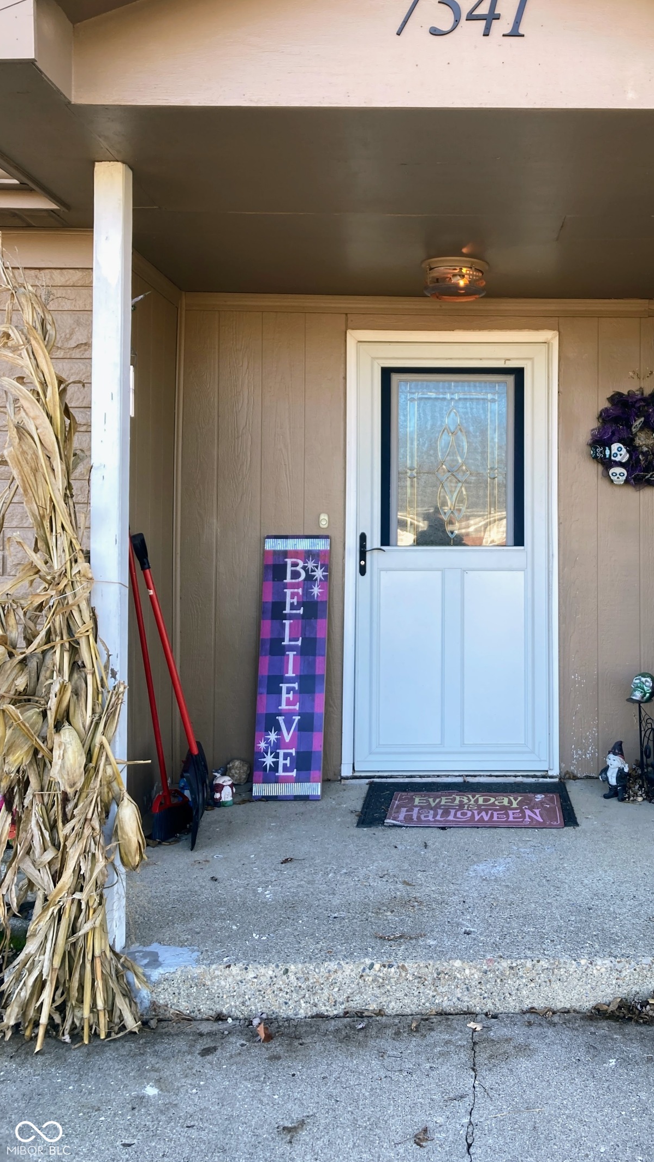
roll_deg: -0.8
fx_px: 1017
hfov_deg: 35.1
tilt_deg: +3.0
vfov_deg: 59.4
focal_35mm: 33
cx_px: 462
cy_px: 541
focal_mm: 3.99
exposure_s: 1/120
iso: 25
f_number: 1.8
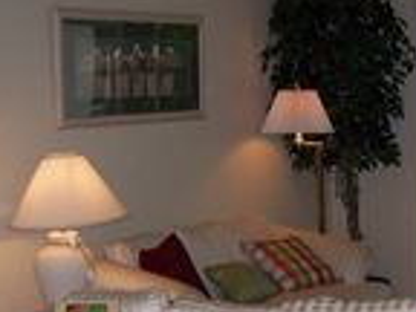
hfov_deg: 21.0
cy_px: 231
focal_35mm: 92
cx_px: 335
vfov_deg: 16.0
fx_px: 1106
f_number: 3
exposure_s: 1/60
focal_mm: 6
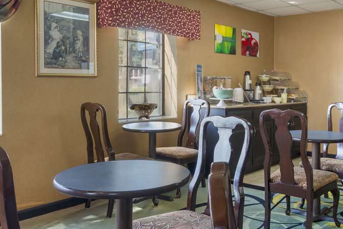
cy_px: 74
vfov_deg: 34.7
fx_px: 362
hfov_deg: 49.6
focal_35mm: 38
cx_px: 235
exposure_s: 1/2
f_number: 10
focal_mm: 17
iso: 200
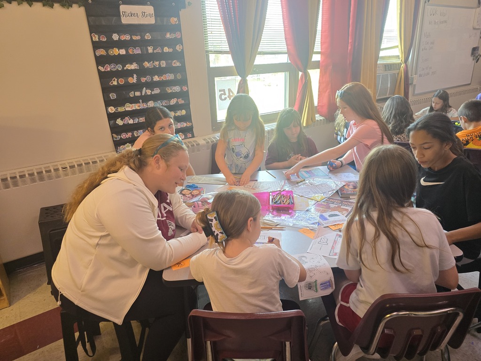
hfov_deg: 73.9
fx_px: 320
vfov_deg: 58.9
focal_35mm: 23
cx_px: 240
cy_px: 180
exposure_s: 1/120
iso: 400
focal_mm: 6.3
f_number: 1.7
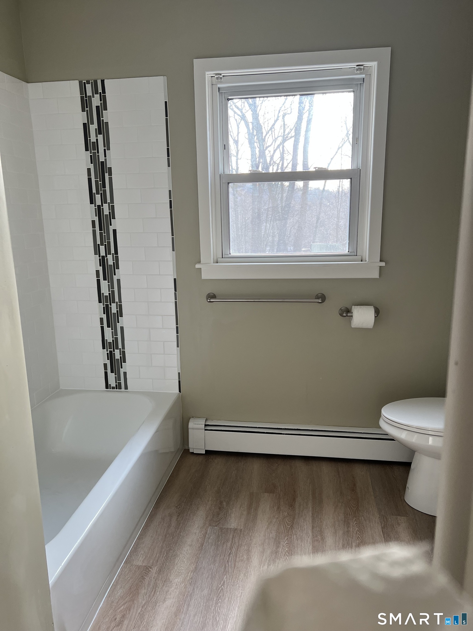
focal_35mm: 26
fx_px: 474
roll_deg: +2.6
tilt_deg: -12.3
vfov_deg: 67.3
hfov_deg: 53.1
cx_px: 236
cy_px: 316
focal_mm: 5.7
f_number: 1.5
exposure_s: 1/121
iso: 125
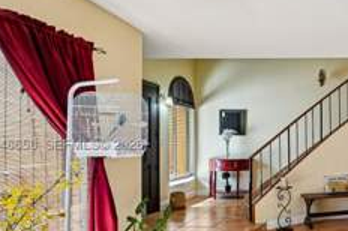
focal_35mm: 29
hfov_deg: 54.1
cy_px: 146
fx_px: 280
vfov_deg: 44.4
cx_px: 324
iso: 100
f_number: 5.6
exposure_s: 1/15
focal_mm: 14
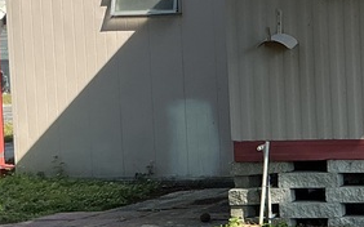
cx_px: 467
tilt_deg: -2.8
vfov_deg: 12.0
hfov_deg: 17.9
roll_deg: +1.3
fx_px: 1081
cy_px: 97
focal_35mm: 109
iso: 25
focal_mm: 3
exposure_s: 1/929
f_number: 1.8
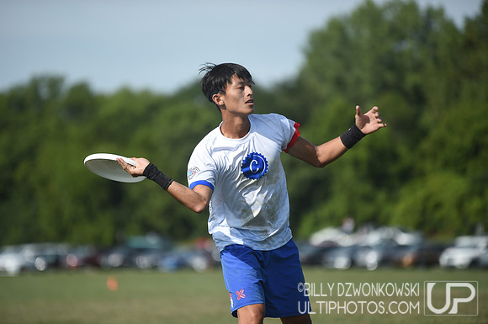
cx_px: 244
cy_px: 162
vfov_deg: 6.8
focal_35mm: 200
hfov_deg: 10.3
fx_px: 2707
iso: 100
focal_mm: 200
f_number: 3.2
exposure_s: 1/1600
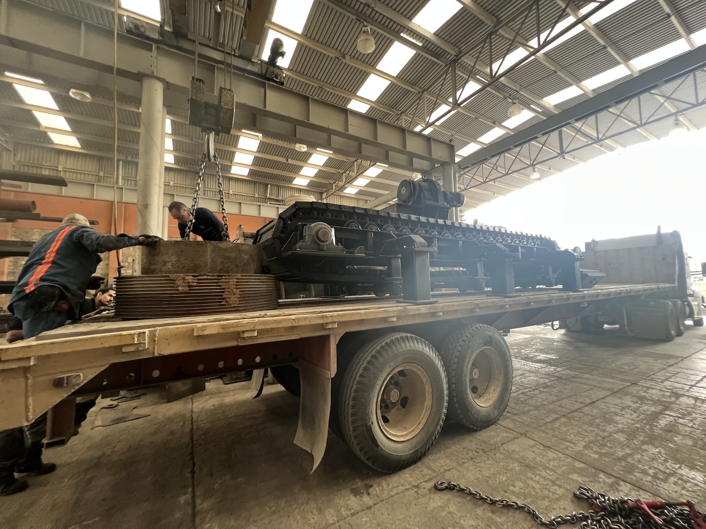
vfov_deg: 89.9
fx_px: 265
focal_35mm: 13
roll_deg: +0.6
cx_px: 353
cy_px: 264
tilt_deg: +4.0
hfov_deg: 106.2
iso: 200
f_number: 1.8
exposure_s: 1/99
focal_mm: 1.57
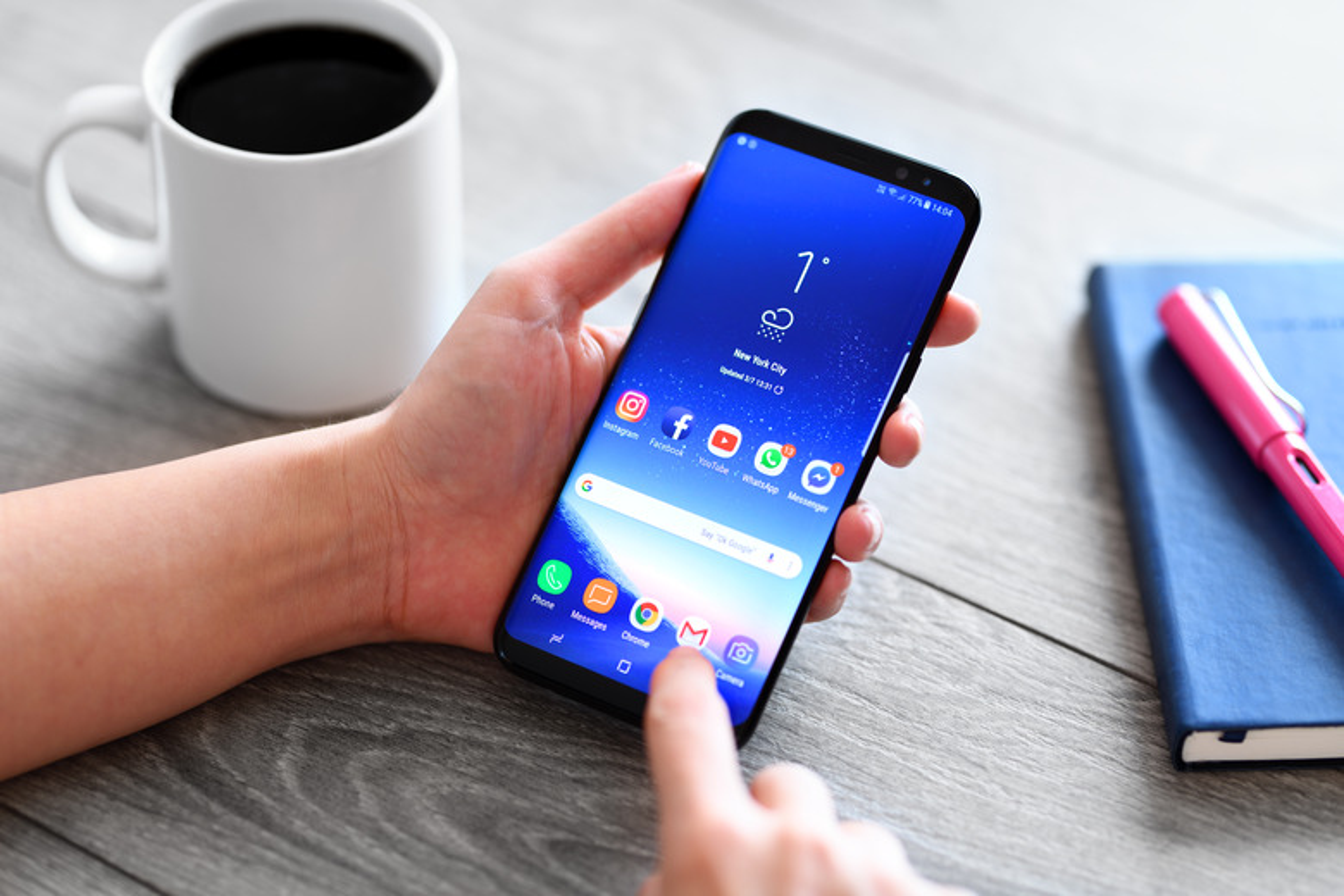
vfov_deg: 16.1
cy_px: 448
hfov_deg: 23.9
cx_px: 672
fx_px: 3173
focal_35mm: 85
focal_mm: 85
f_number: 2
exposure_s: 1/80
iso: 64
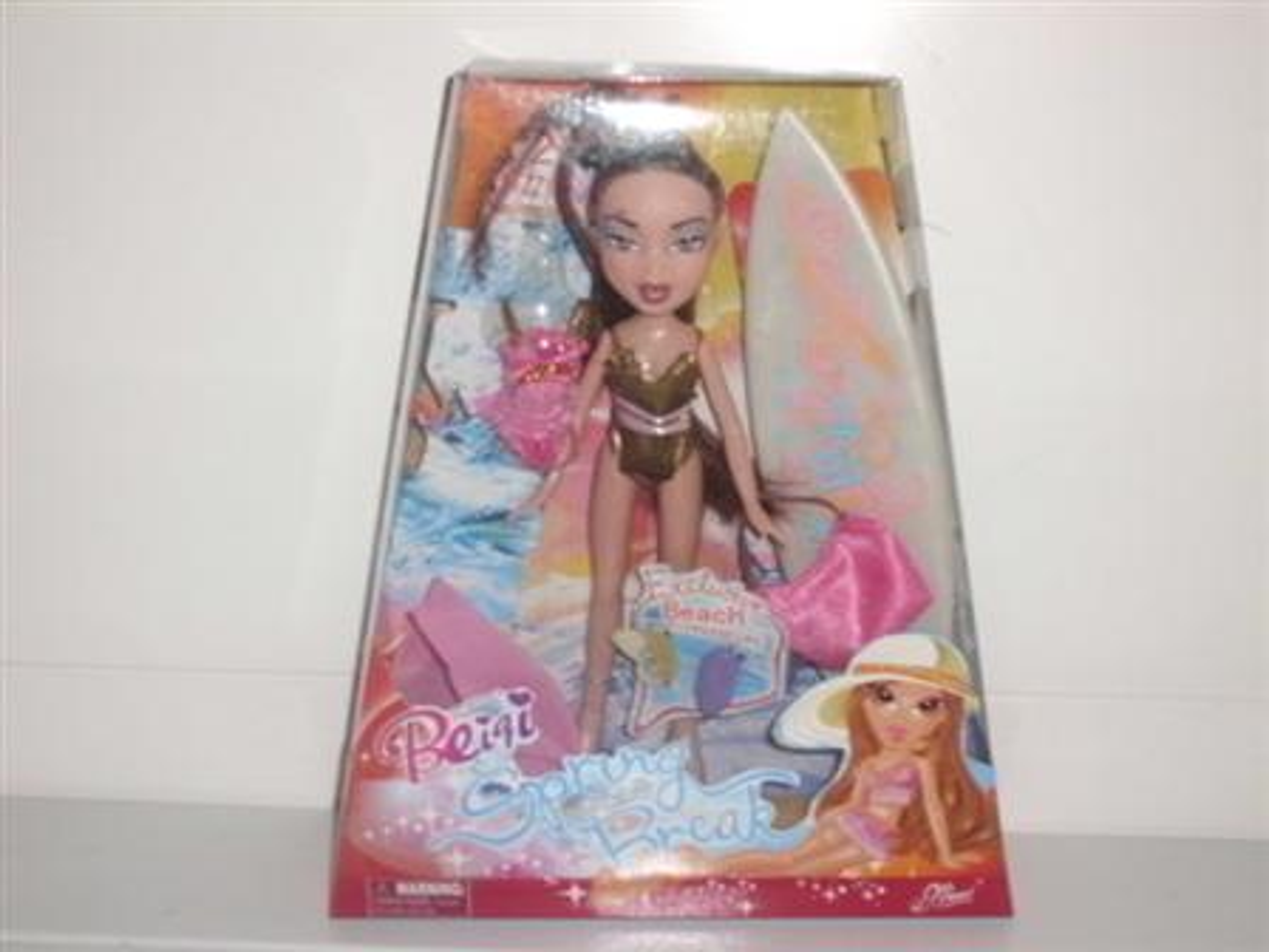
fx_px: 1723
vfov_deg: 30.9
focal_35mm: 47
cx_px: 634
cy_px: 476
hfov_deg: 40.4
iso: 64
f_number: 3.3
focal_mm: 8.4
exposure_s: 1/60
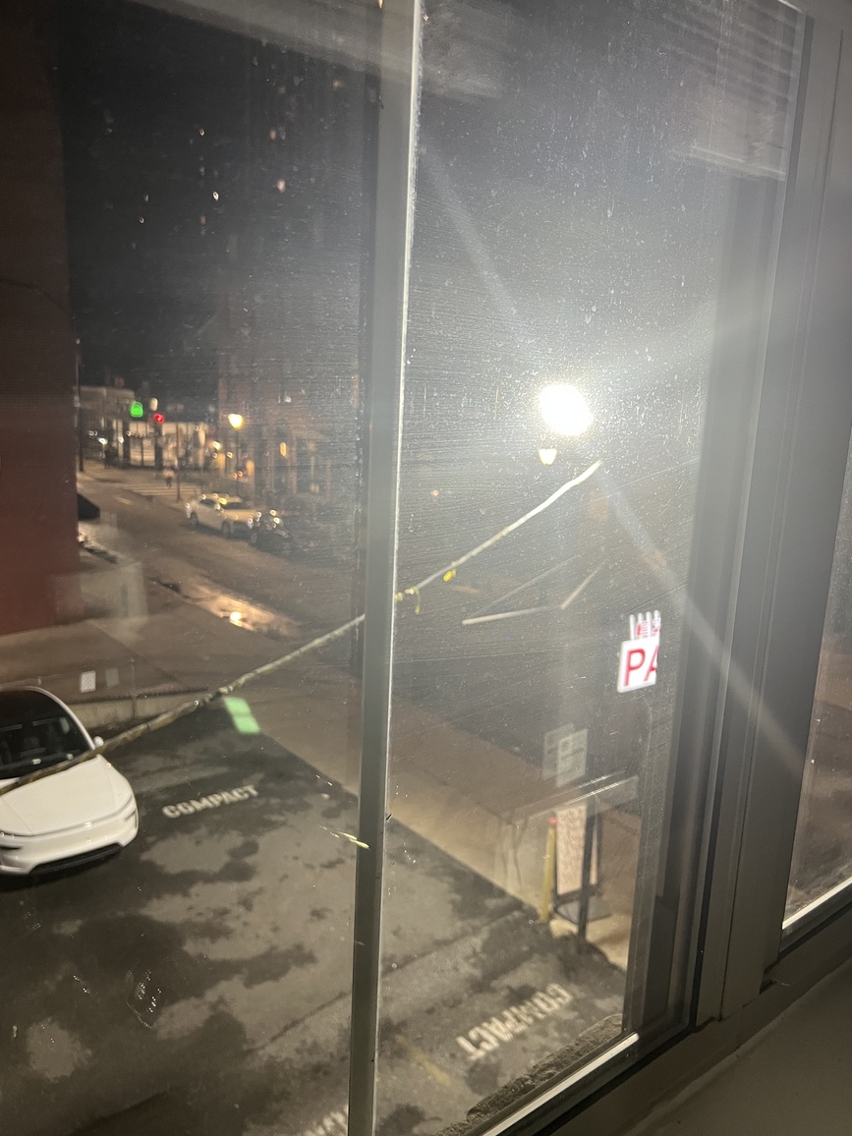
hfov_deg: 51.3
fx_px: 886
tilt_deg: -11.6
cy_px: 554
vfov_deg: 65.3
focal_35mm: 27
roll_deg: -2.7
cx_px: 412
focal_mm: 5.7
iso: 200
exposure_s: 1/60
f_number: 1.5
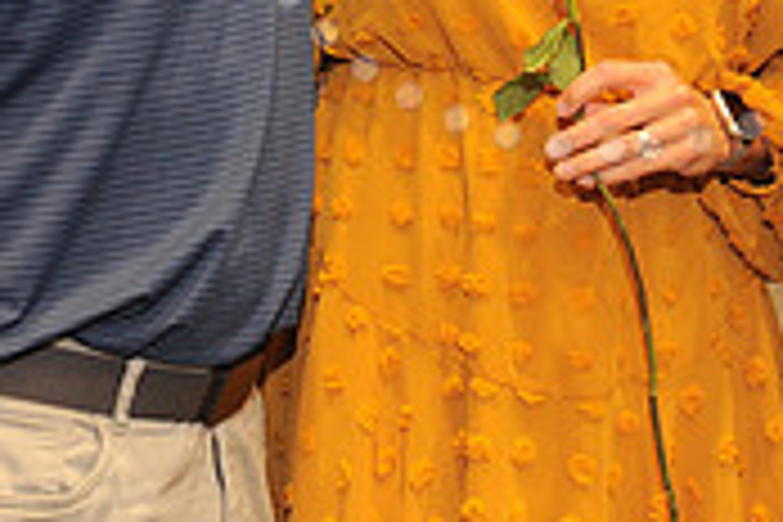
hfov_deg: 12.8
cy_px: -274
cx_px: 612
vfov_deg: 8.4
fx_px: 3480
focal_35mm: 160
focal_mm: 48
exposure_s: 1/60
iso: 1250
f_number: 5.6
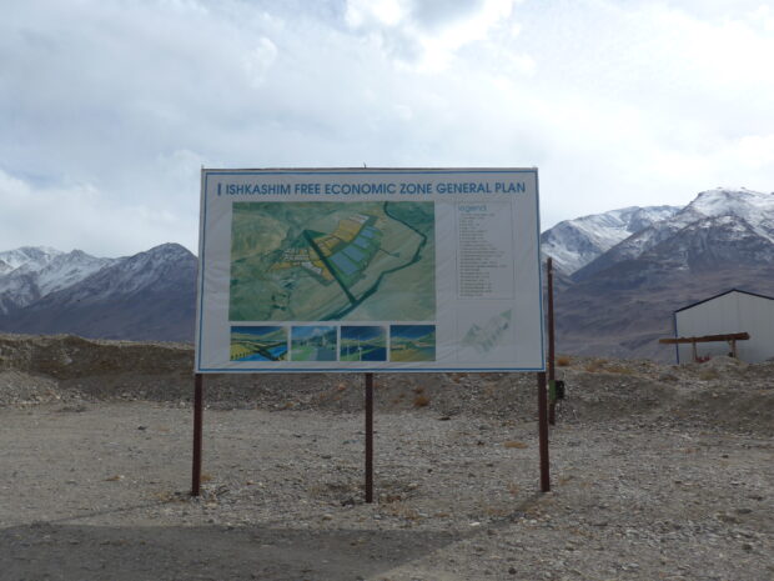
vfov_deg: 48.2
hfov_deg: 61.7
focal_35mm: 29
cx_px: 387
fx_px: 648
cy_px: 290
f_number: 3.2
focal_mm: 6
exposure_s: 1/2000
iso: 80
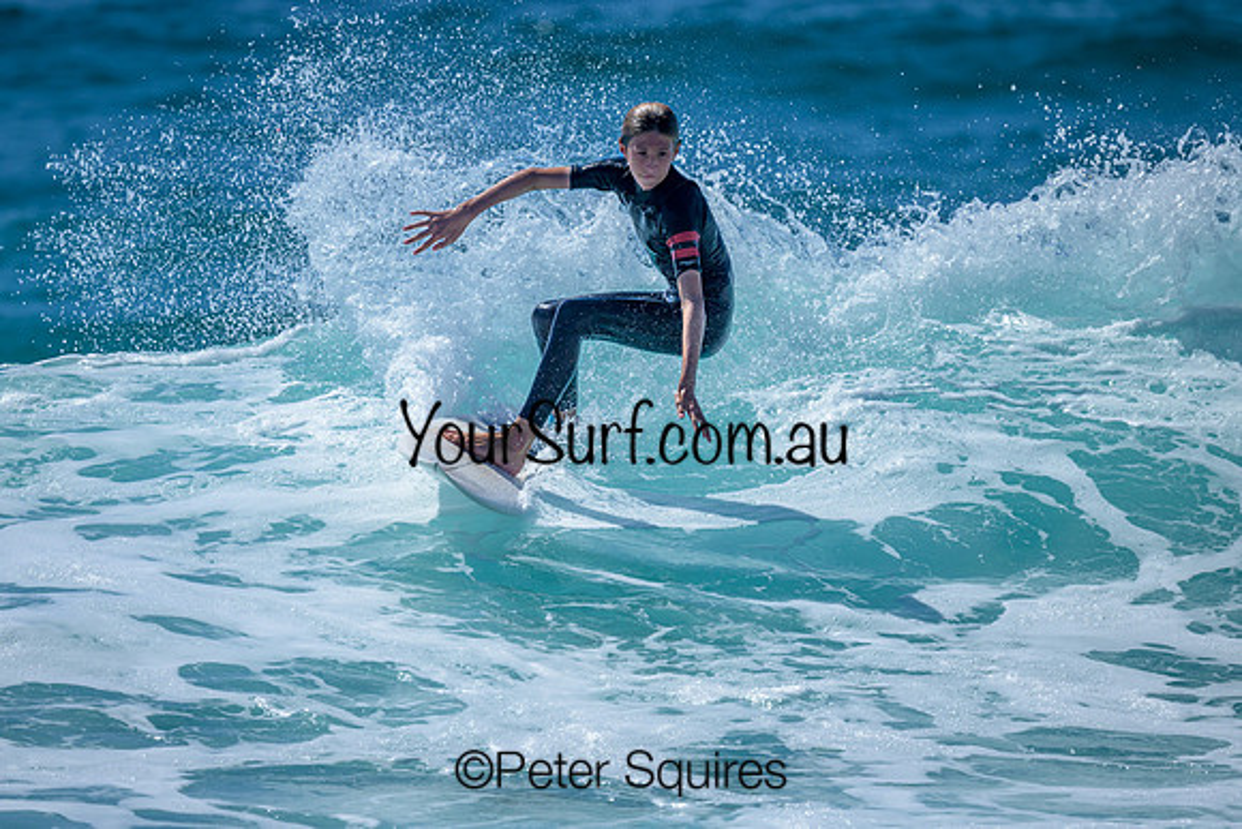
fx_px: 34289
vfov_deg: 1.4
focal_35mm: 994
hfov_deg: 2.1
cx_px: 591
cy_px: 471
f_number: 6.3
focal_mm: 800
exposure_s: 1/2500
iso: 200
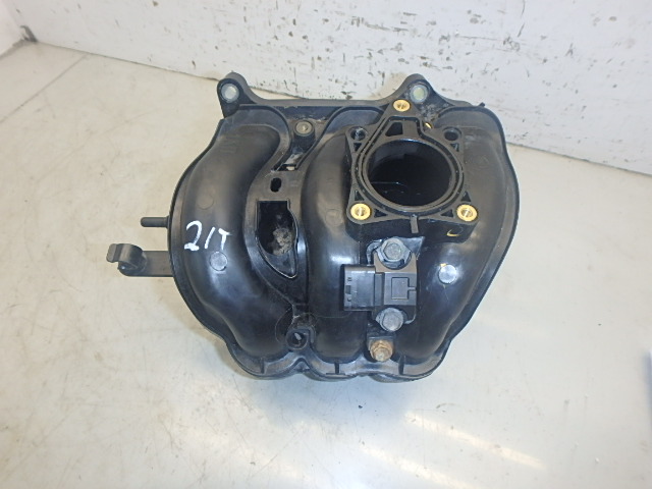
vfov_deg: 63.4
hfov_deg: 79.0
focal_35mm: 21
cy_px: 244
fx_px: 396
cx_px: 326
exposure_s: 1/60
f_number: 3.5
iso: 200
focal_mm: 3.7
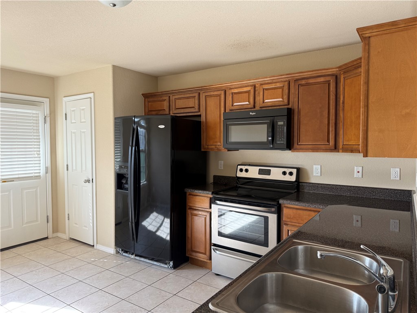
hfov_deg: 71.6
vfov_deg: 56.8
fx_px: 289
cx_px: 208
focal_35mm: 24
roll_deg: +0.2
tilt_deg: -2.3
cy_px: 156
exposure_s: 1/121
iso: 80
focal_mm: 6.76
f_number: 1.78
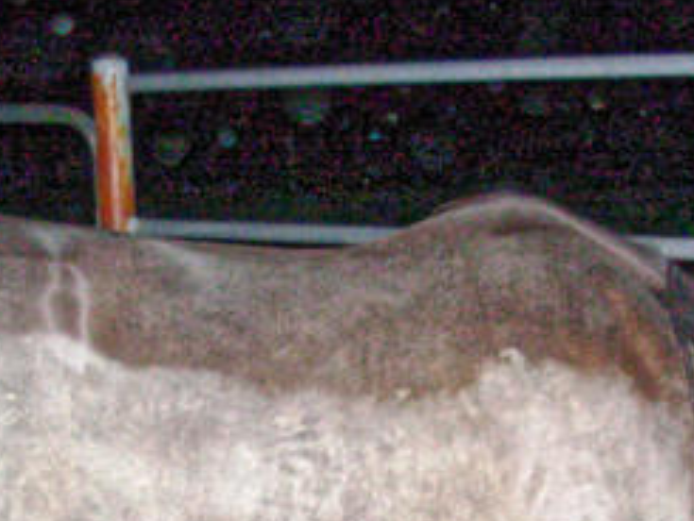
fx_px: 1865
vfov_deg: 15.4
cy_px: 586
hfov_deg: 21.1
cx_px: 286
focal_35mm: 93
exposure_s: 1/128
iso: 200
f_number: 2.9
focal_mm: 6.3
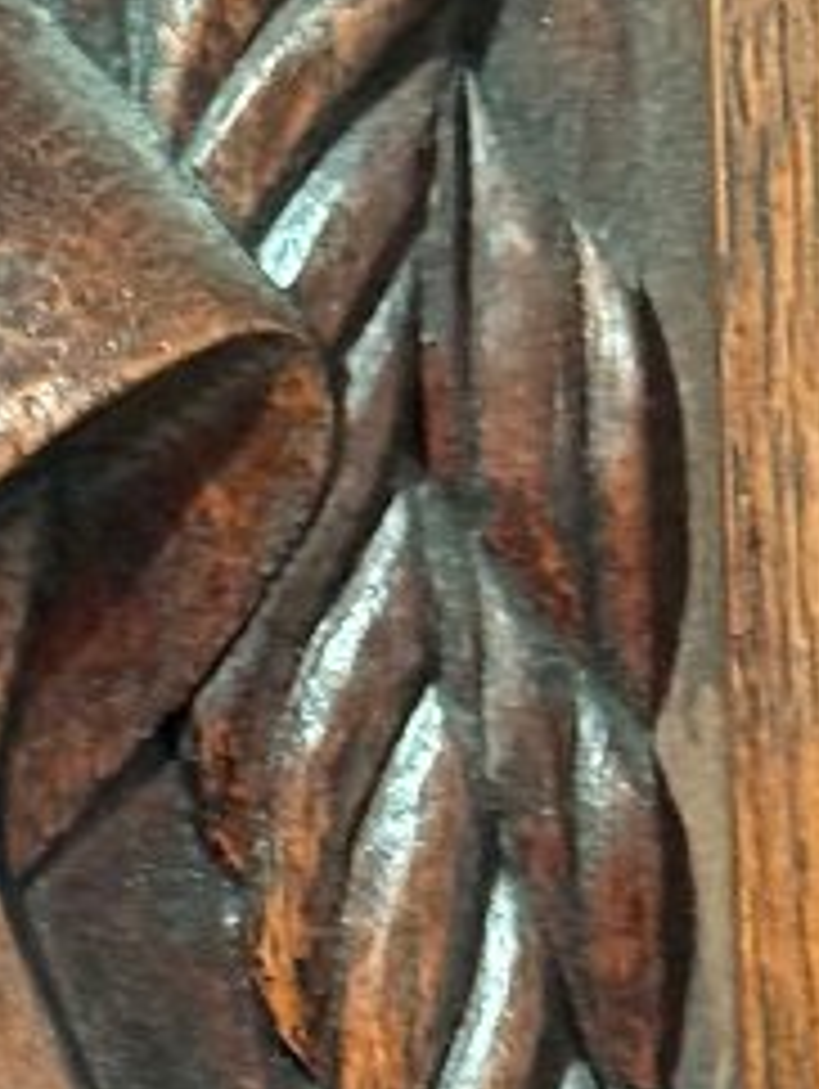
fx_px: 7495
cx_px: -86
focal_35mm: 238
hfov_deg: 6.2
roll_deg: +1.3
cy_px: 1066
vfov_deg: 8.3
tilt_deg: -0.7
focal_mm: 6.76
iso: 500
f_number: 1.78
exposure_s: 1/33
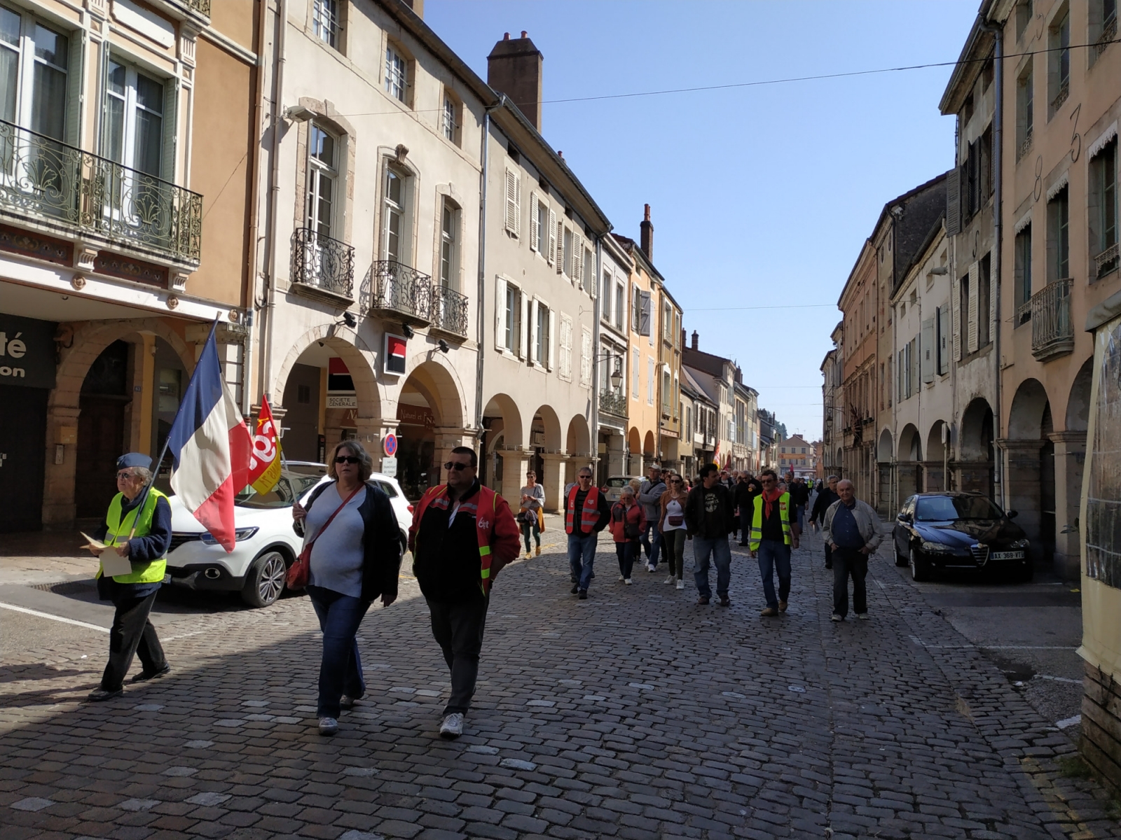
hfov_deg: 71.6
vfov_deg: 56.8
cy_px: 420
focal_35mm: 24
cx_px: 560
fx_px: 777
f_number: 1.9
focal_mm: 3.94
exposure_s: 1/2147
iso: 160
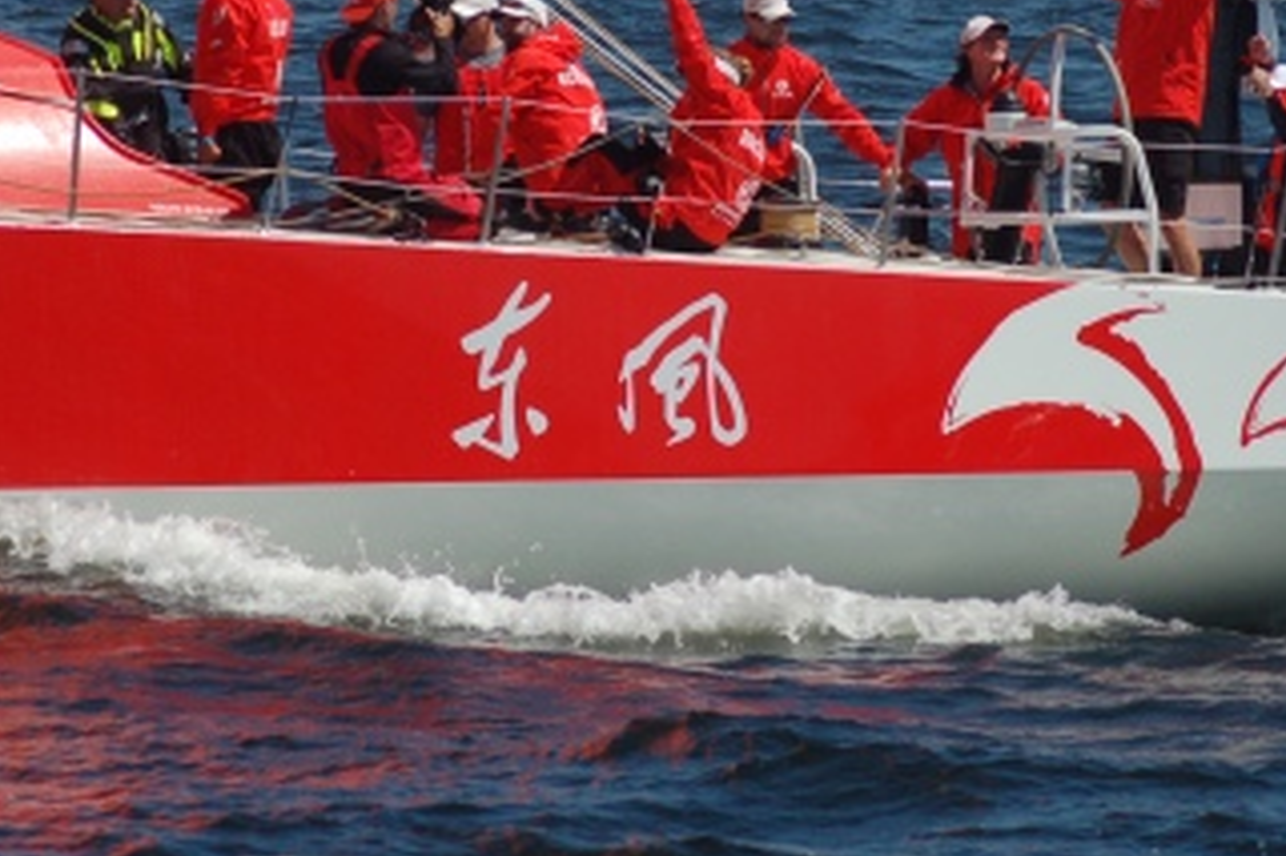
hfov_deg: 4.3
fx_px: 16962
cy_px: 245
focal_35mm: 475
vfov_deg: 2.9
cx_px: 800
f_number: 5.6
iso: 400
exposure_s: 1/2000
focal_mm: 145
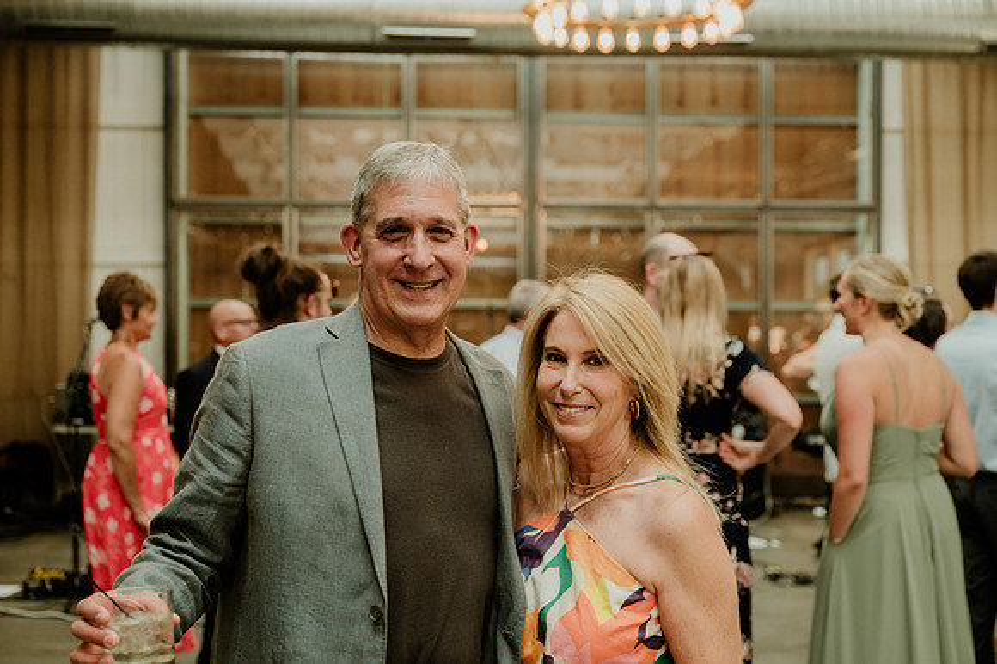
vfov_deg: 25.7
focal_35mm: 52
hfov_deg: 37.9
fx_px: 1453
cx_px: 510
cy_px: 337
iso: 800
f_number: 3.5
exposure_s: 1/200
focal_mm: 51
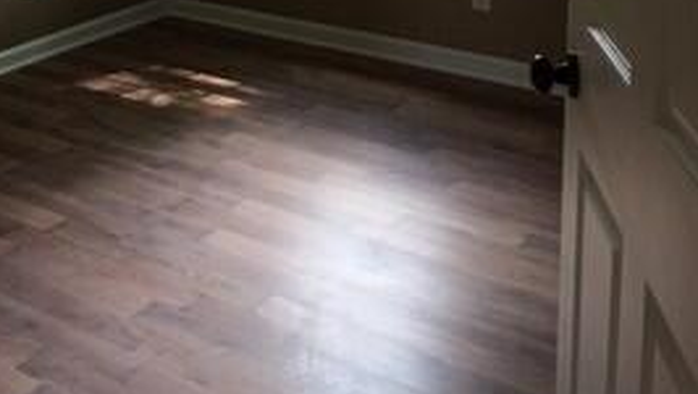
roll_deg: +1.2
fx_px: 1056
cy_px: -81
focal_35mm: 57
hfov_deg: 36.2
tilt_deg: -10.4
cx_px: 231
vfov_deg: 19.8
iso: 25
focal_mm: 4.15
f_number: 2.2
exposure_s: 1/15
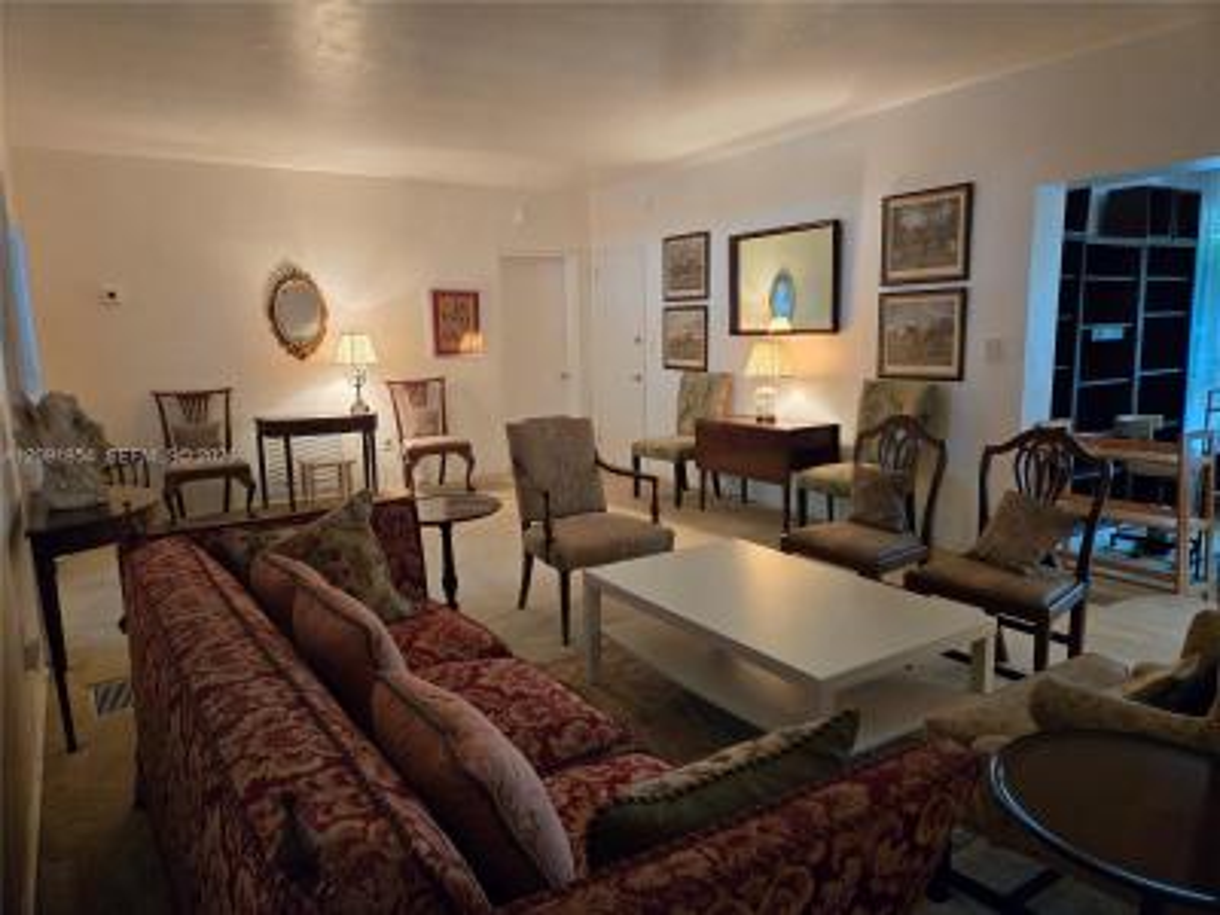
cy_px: 458
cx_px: 610
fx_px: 811
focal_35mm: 23
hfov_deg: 73.9
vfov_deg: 58.9
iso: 640
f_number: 1.8
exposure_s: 1/120
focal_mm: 5.4
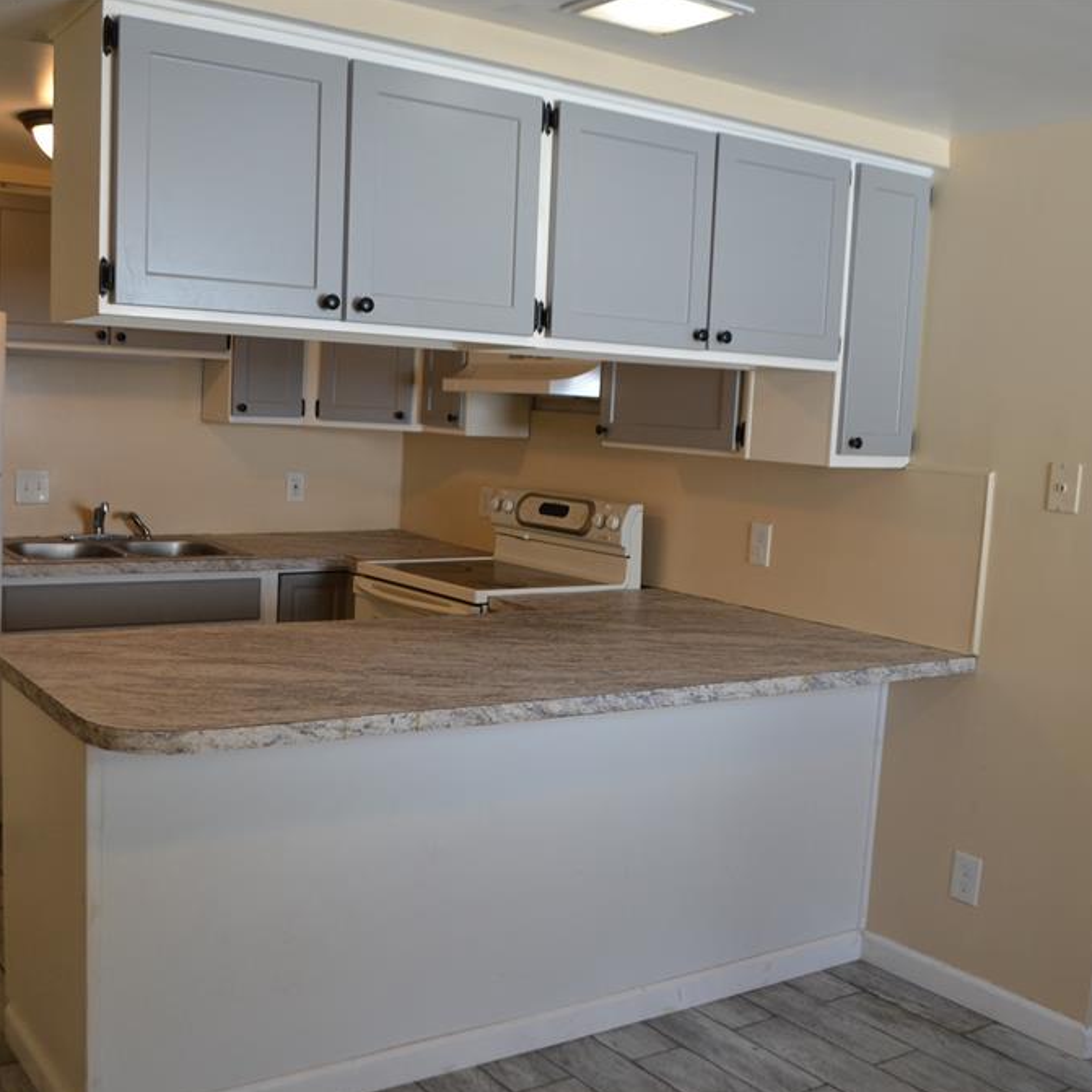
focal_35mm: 35
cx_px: 491
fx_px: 1249
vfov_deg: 47.2
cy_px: 548
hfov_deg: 47.2
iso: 400
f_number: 4.5
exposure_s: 1/80
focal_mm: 18
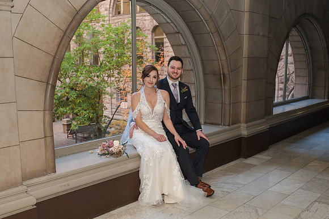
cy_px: 122
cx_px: 162
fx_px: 358
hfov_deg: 49.3
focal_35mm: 39
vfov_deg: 33.9
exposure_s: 1/200
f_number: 3.5
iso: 1000
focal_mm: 35
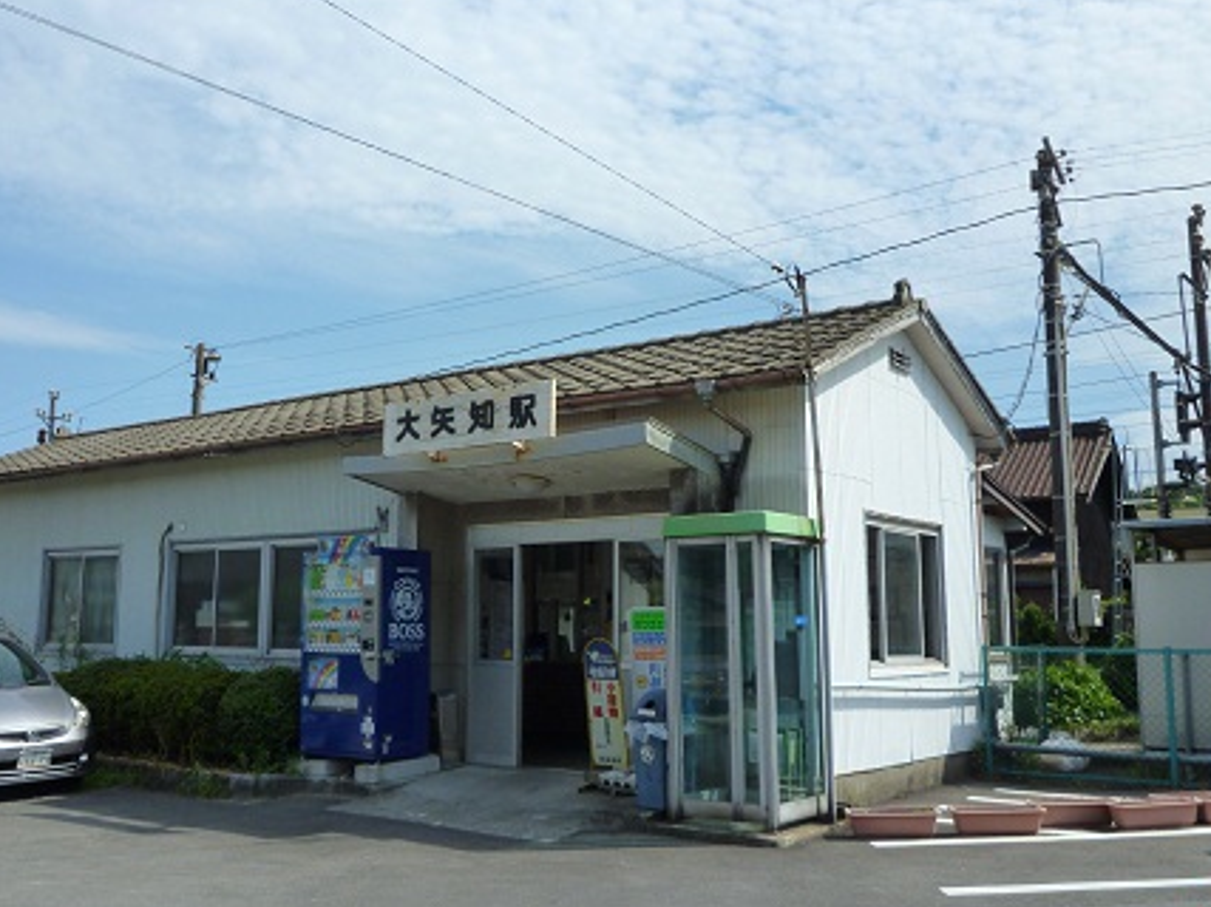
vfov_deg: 39.6
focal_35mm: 36
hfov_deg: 51.2
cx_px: 519
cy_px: 435
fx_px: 1259
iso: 125
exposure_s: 1/500
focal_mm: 5.2
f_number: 5.6
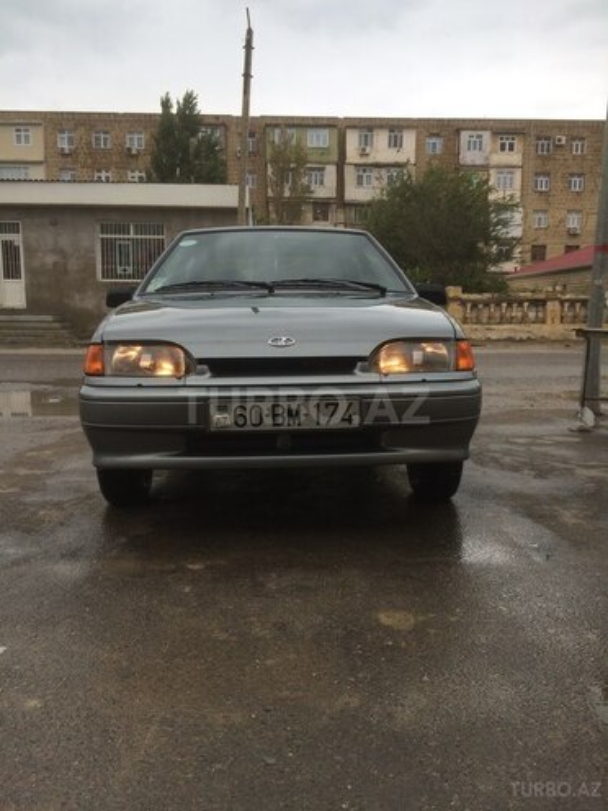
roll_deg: -1.6
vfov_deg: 61.7
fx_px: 679
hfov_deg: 48.2
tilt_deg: -12.6
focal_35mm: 29
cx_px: 304
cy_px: 406
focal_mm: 4.15
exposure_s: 1/308
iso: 32
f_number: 2.2
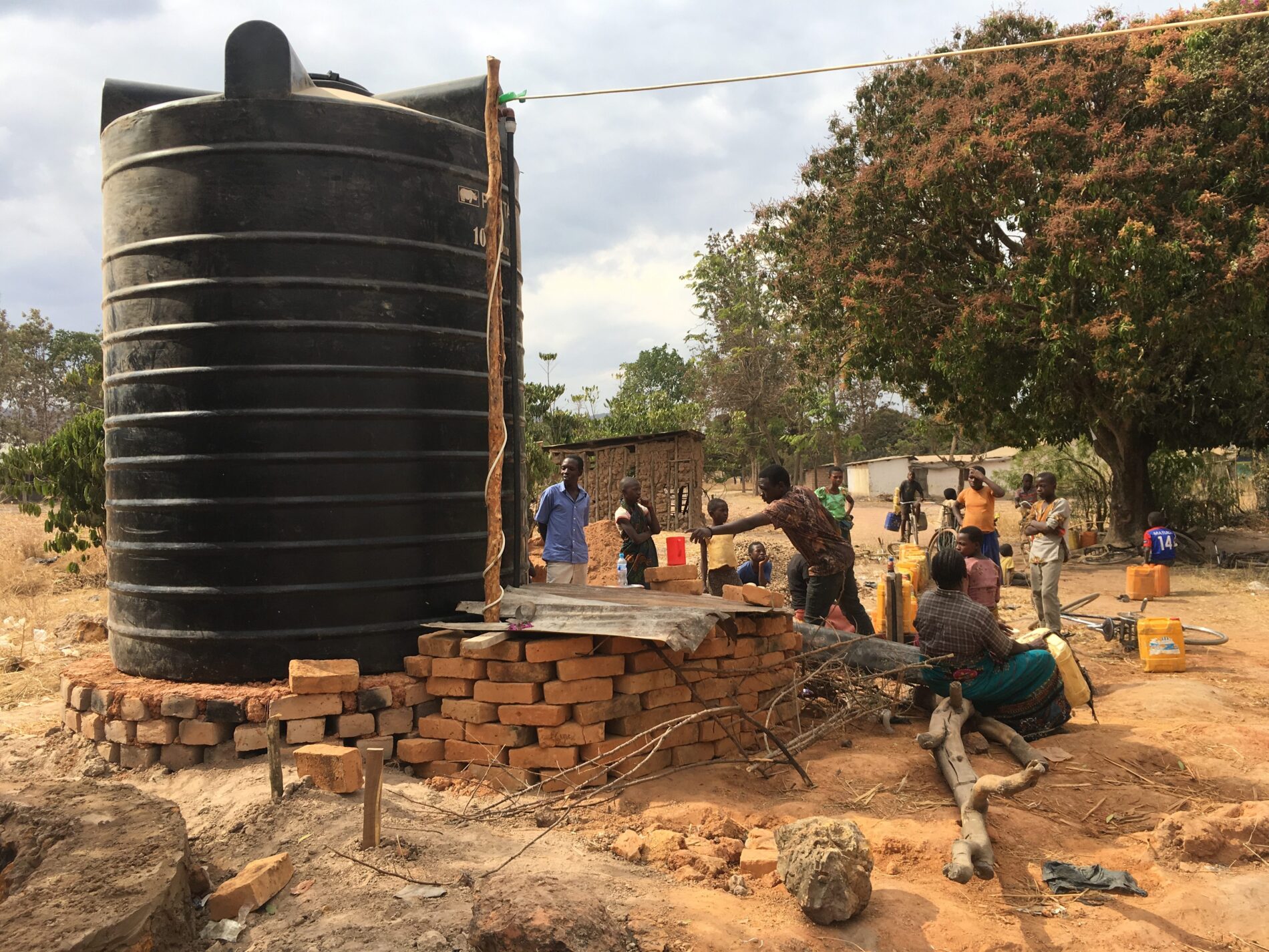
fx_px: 1063
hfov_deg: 61.7
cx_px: 634
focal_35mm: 29
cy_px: 476
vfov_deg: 48.2
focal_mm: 4.15
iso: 25
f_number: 2.2
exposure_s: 1/754
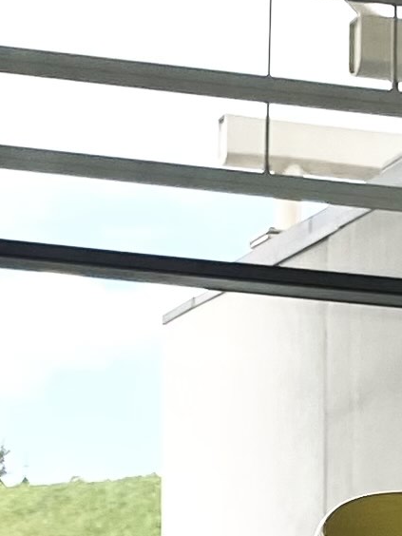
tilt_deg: -2.5
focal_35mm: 186
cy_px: 1120
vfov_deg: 9.8
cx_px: 387
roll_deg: -1.5
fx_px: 2880
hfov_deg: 8.0
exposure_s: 1/1043
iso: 32
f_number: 1.8
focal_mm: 4.25
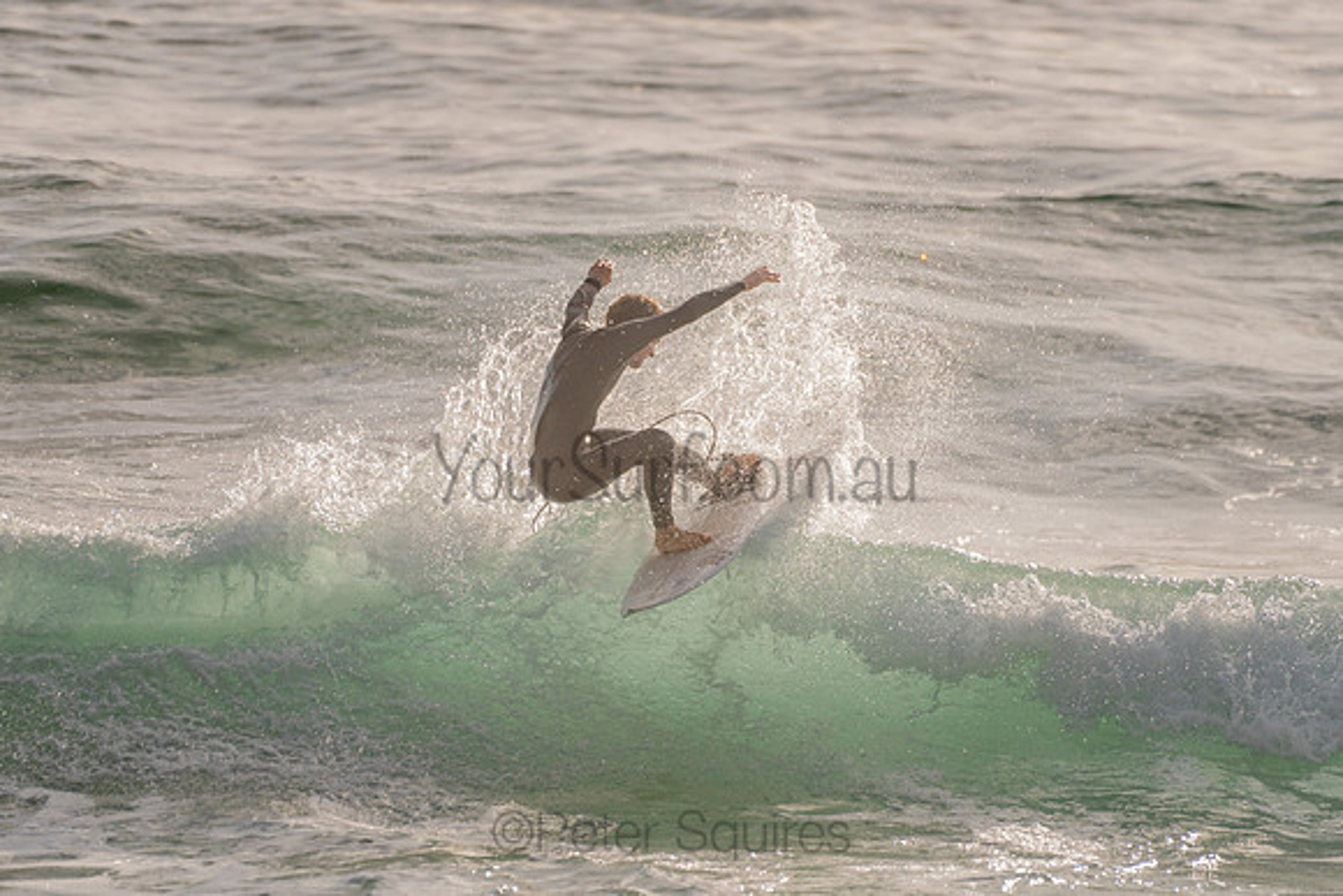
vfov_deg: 2.2
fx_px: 22869
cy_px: 435
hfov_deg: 3.4
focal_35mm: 613
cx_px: 655
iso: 90
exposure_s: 1/2000
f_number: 5.6
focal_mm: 500
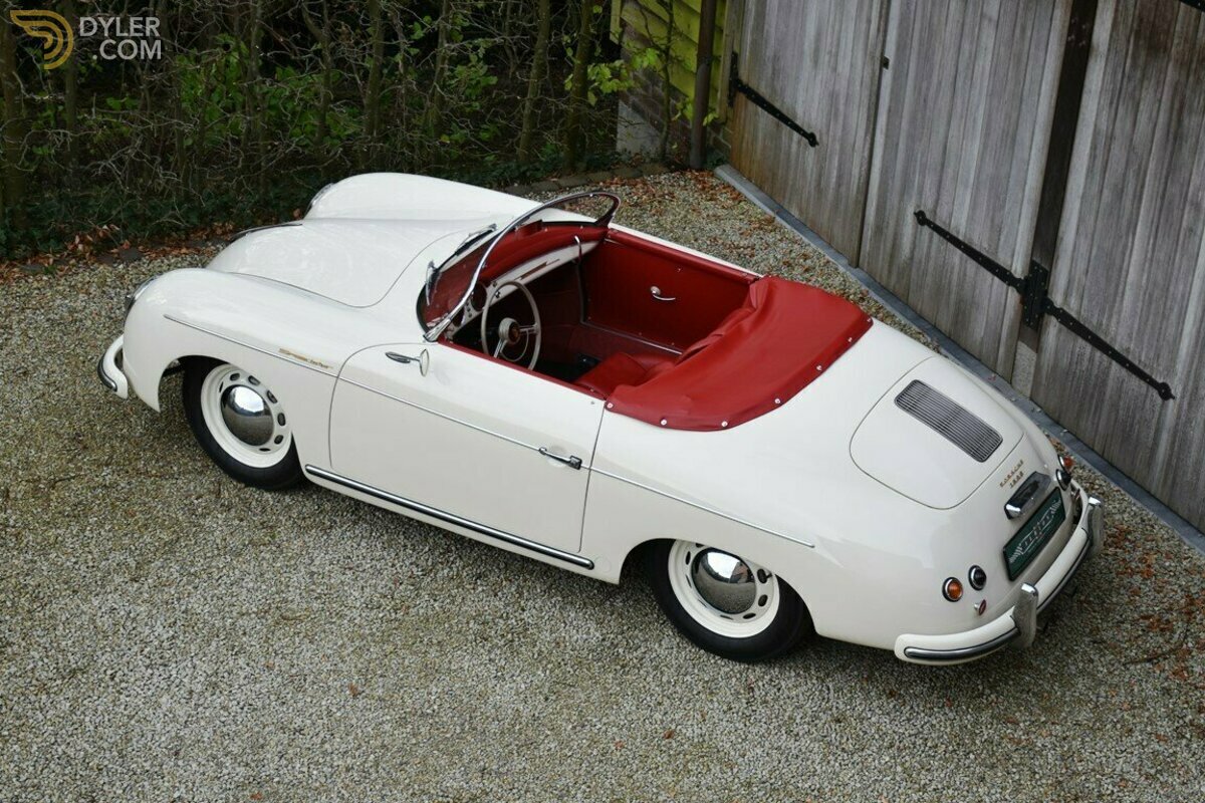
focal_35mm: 52
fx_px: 1757
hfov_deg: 37.9
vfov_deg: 25.8
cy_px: 402
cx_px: 602
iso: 280
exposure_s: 1/250
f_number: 5.6
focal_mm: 35
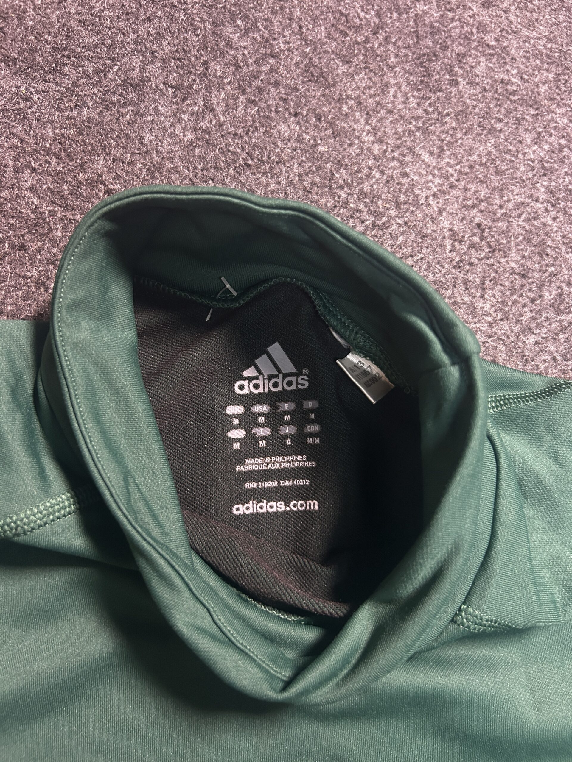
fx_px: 573
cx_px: 286
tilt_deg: -48.2
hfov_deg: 53.1
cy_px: 381
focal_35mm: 26
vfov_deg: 67.3
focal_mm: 5.7
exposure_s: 1/50
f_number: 1.5
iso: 500
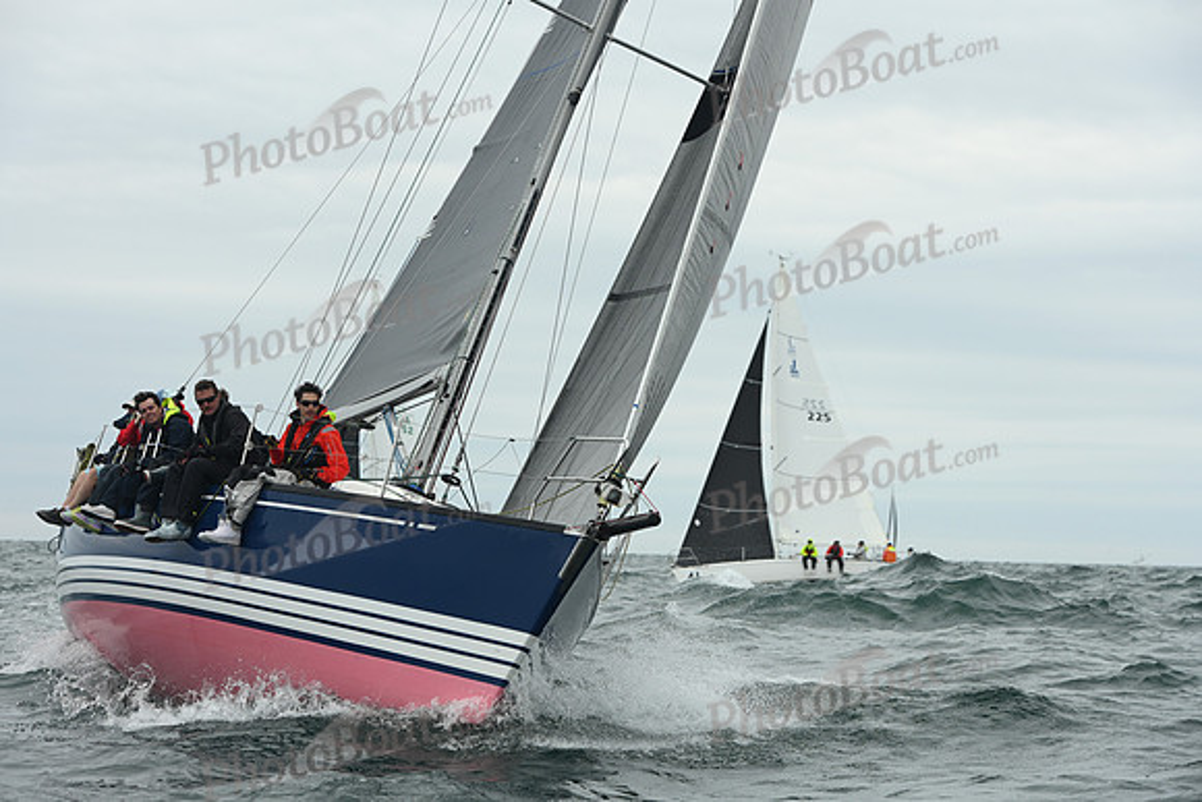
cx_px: 601
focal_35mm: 122
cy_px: 401
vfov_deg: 11.2
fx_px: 4074
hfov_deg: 16.8
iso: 400
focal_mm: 122
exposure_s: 1/800
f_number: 7.1
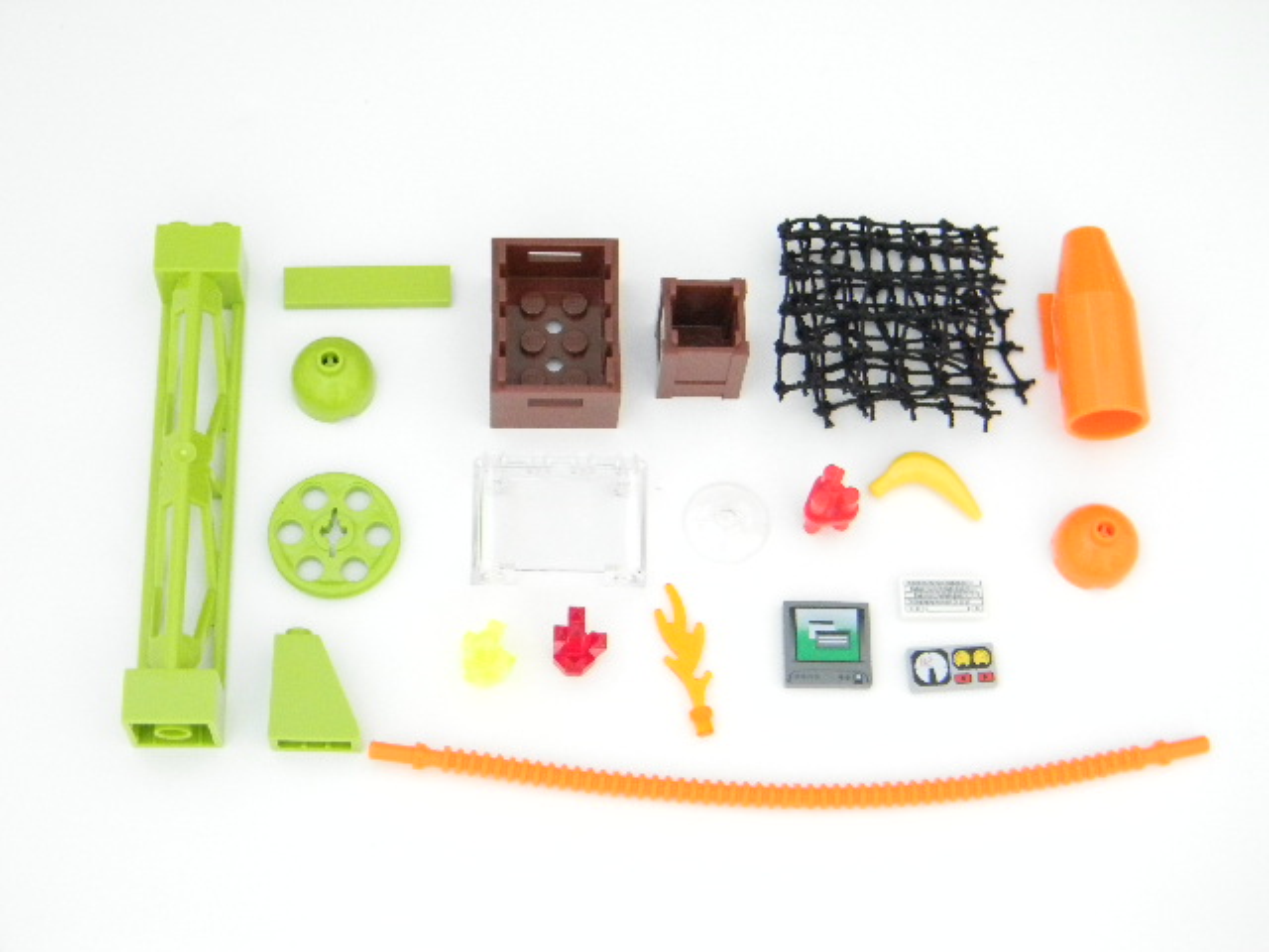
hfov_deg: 34.3
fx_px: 2053
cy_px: 476
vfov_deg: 26.1
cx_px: 634
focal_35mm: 56
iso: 800
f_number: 4.1
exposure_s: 1
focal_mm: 10.1
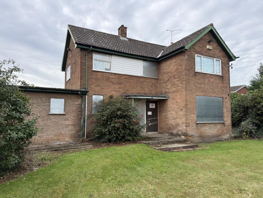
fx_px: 182
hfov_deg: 71.6
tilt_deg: +4.8
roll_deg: -0.1
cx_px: 132
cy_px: 99
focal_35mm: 24
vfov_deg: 56.8
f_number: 1.78
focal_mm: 6.76
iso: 80
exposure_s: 1/1949
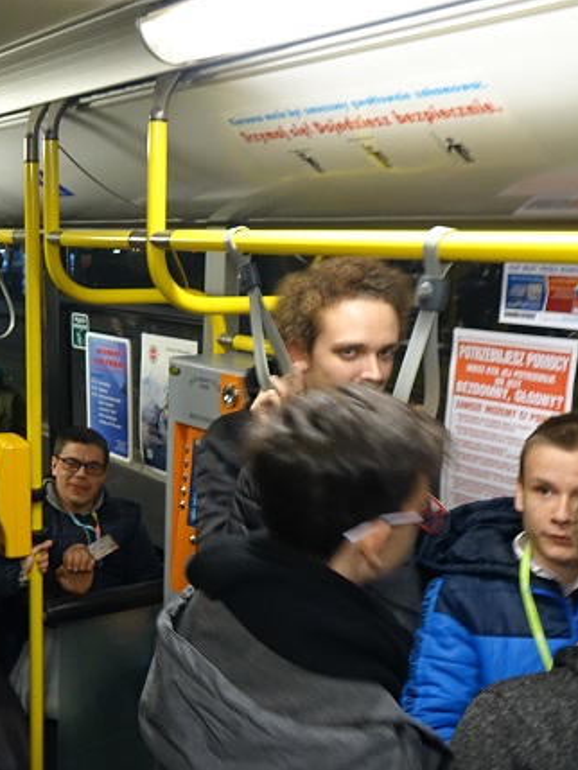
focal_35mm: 43
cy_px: 473
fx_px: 957
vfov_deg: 43.6
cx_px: 106
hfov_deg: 32.6
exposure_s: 1/15
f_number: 2.8
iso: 800
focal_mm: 8.8
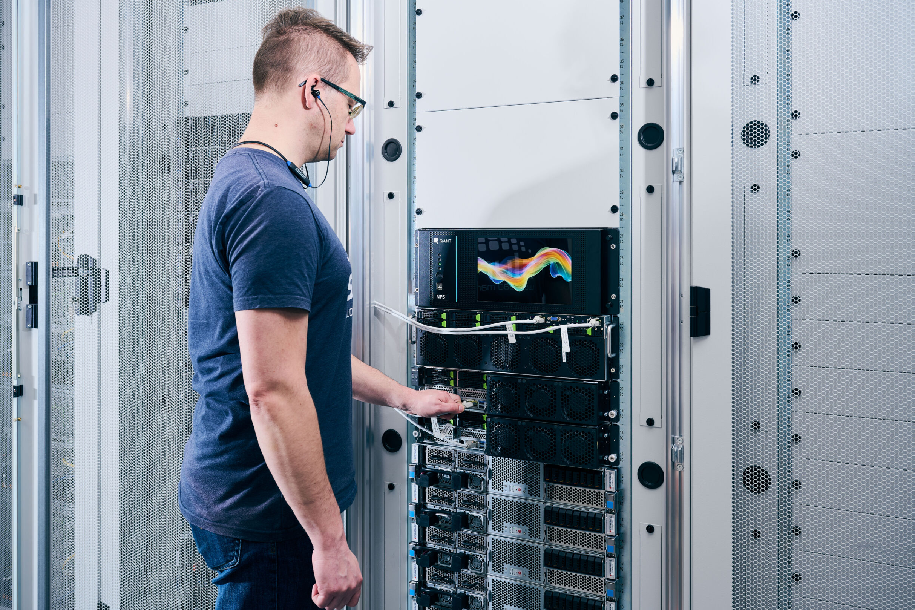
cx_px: 454
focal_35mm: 35
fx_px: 877
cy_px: 303
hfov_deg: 55.1
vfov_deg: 38.3
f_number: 6.3
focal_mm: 33.5
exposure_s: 1/100
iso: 100
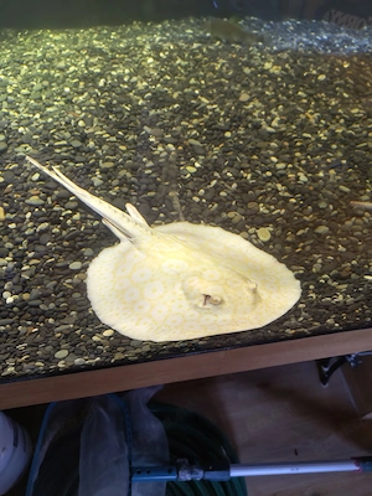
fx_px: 330
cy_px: 248
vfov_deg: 73.9
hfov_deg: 58.9
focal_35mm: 23
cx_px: 186
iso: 359
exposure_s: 1/33.3
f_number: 1.88
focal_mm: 5.59
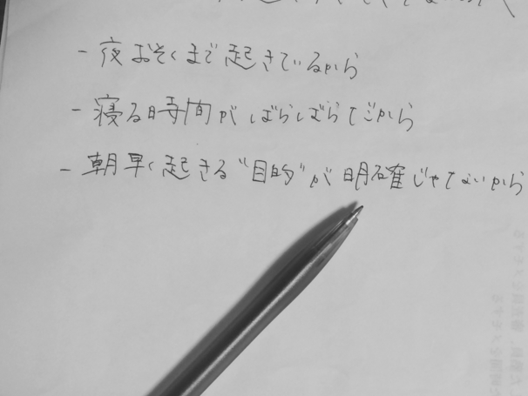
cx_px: 419
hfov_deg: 37.6
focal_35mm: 49
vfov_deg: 29.7
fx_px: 748
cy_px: 228
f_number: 2.2
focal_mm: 4.15
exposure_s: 1/30
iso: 80
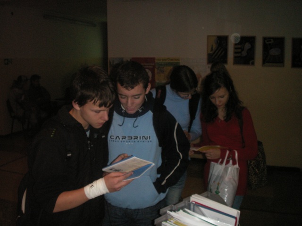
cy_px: 113
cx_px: 151
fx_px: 323
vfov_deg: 38.7
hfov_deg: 50.1
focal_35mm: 37
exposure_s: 1/40
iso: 160
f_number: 3.5
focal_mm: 7.7
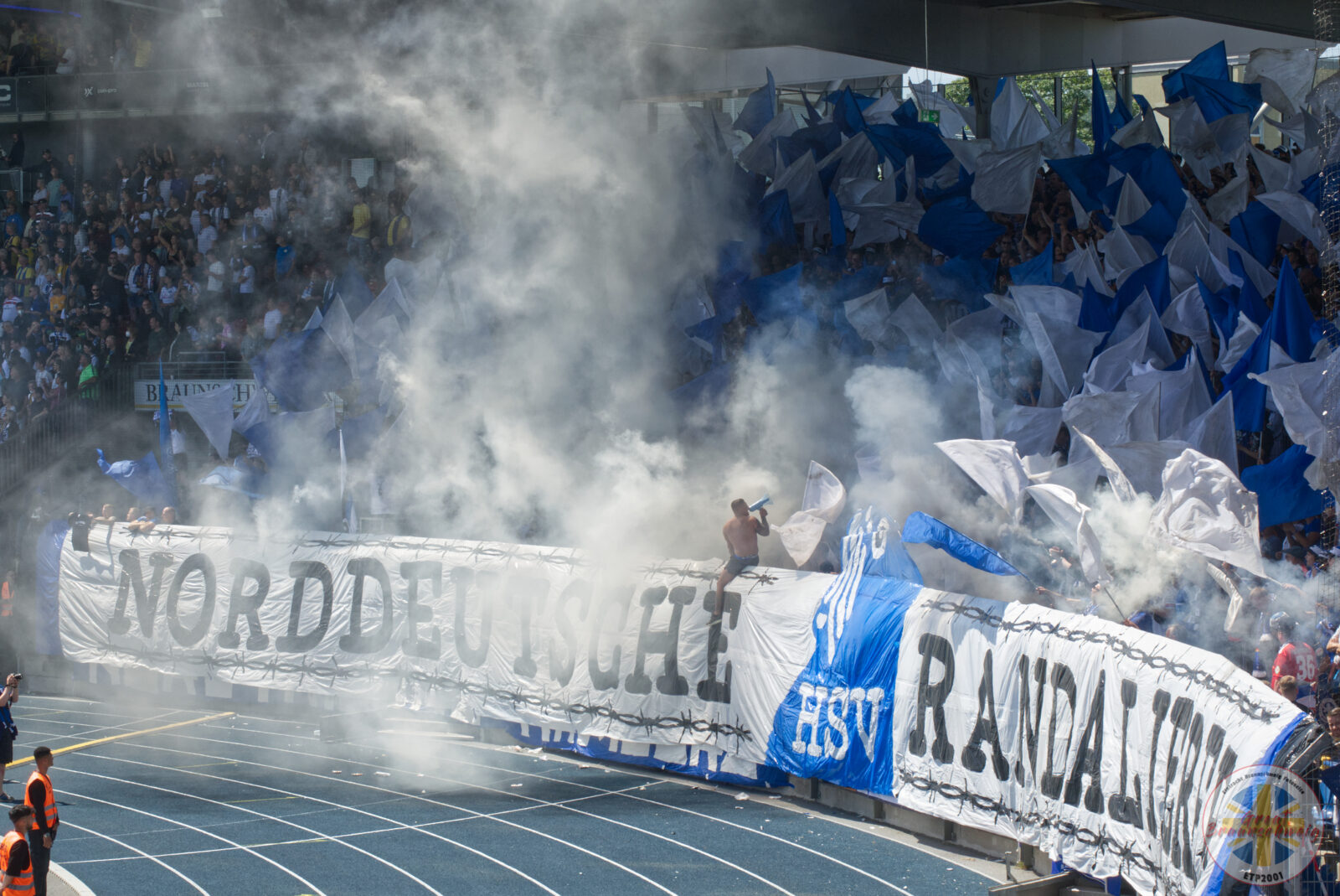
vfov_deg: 12.4
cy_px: 448
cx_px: 670
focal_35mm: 111
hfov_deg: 18.4
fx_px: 4134
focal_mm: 40.7
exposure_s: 1/320
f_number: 8
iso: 200
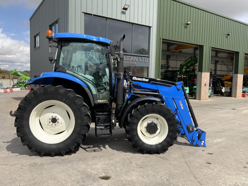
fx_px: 208
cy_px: 93
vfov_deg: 48.2
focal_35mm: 29
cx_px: 124
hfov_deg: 61.7
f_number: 1.8
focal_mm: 3
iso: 16
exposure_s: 1/1577
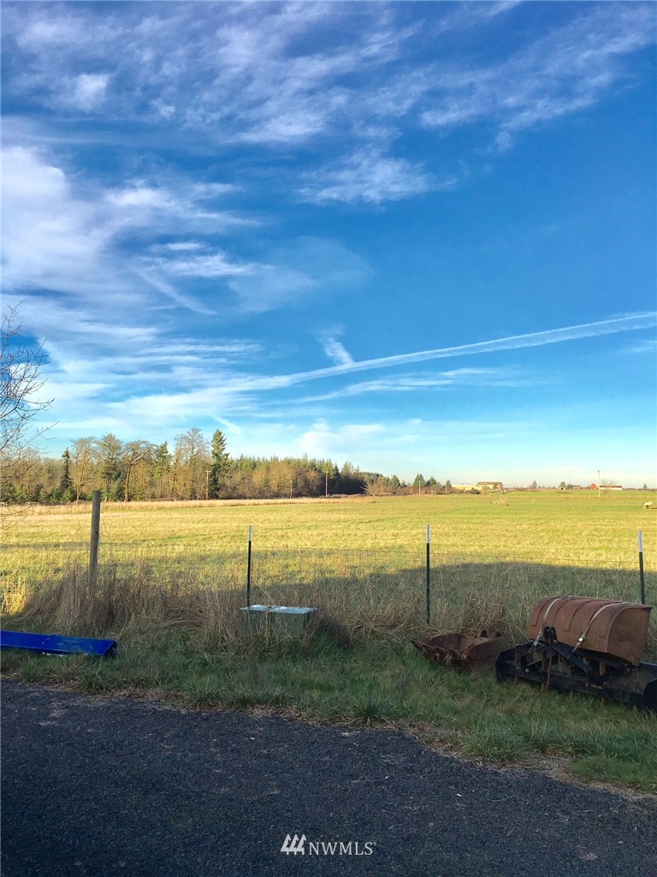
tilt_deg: +5.9
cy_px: 438
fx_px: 734
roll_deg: -0.2
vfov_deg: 61.7
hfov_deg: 48.2
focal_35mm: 29
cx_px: 328
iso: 25
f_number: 2.2
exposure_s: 1/1221
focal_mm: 4.15
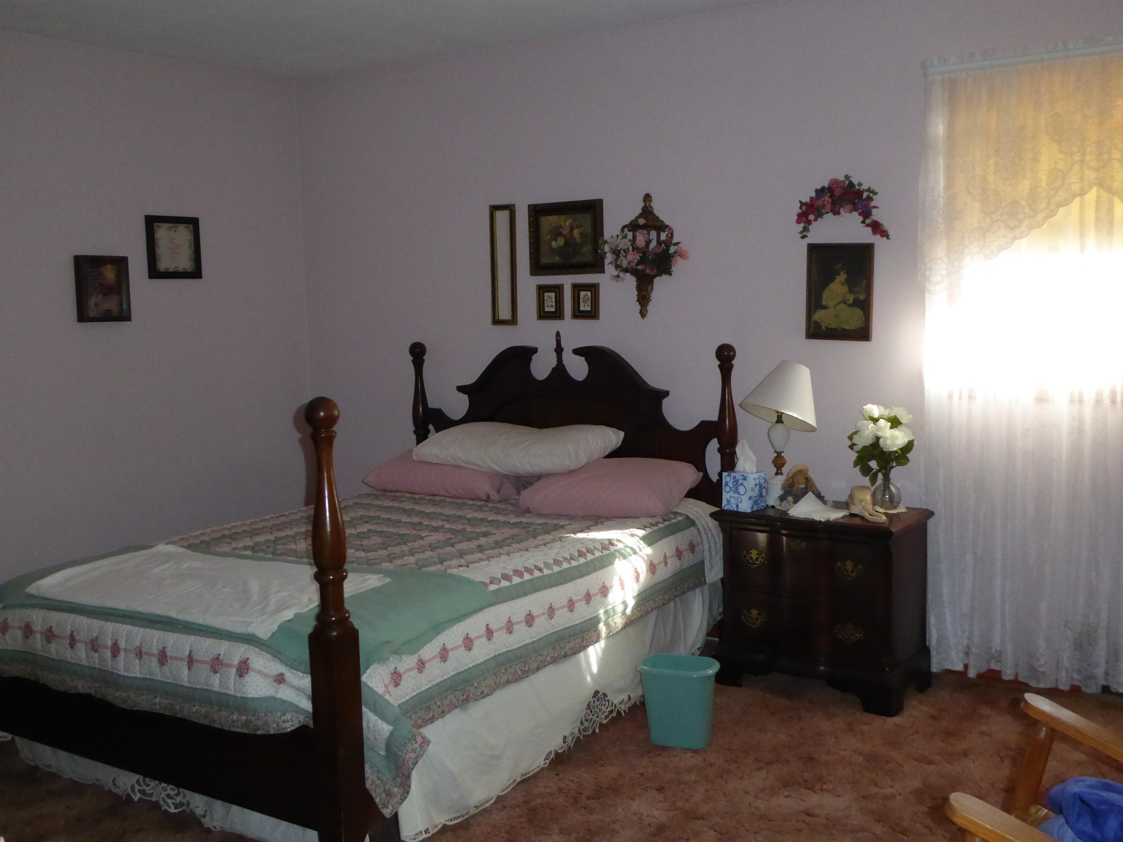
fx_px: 1168
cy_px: 421
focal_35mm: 36
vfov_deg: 39.7
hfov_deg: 51.4
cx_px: 562
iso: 800
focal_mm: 6.3
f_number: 3.7
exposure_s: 1/60
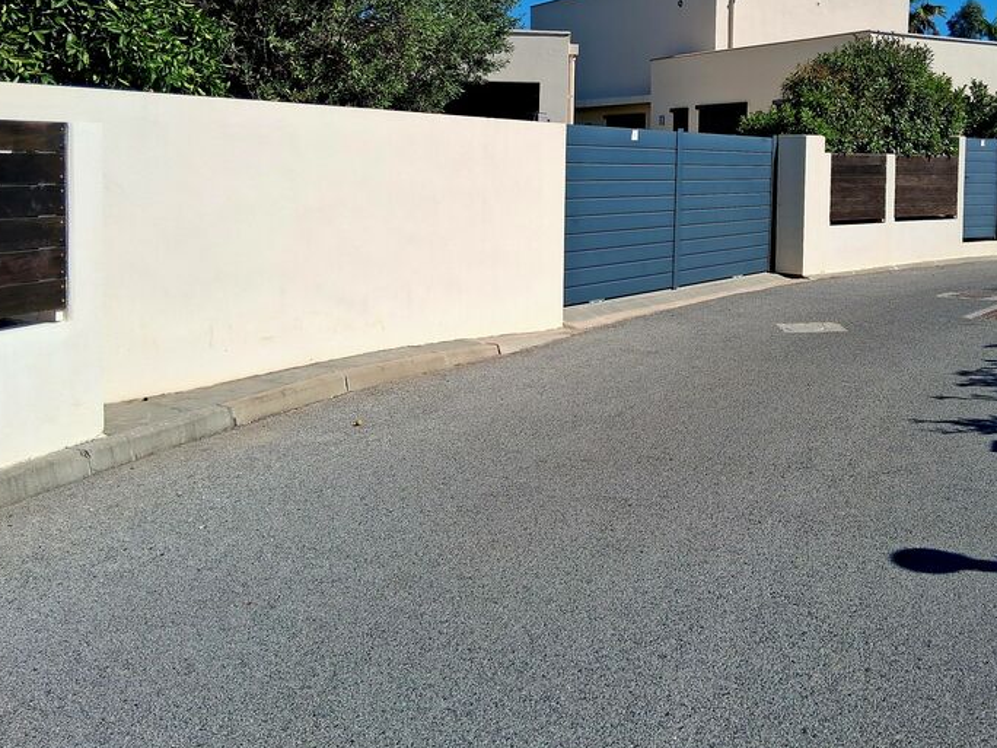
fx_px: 1094
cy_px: 214
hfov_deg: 48.2
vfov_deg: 37.1
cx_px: 660
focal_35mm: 38
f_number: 1.8
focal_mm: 3.98
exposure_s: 1/1000
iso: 25
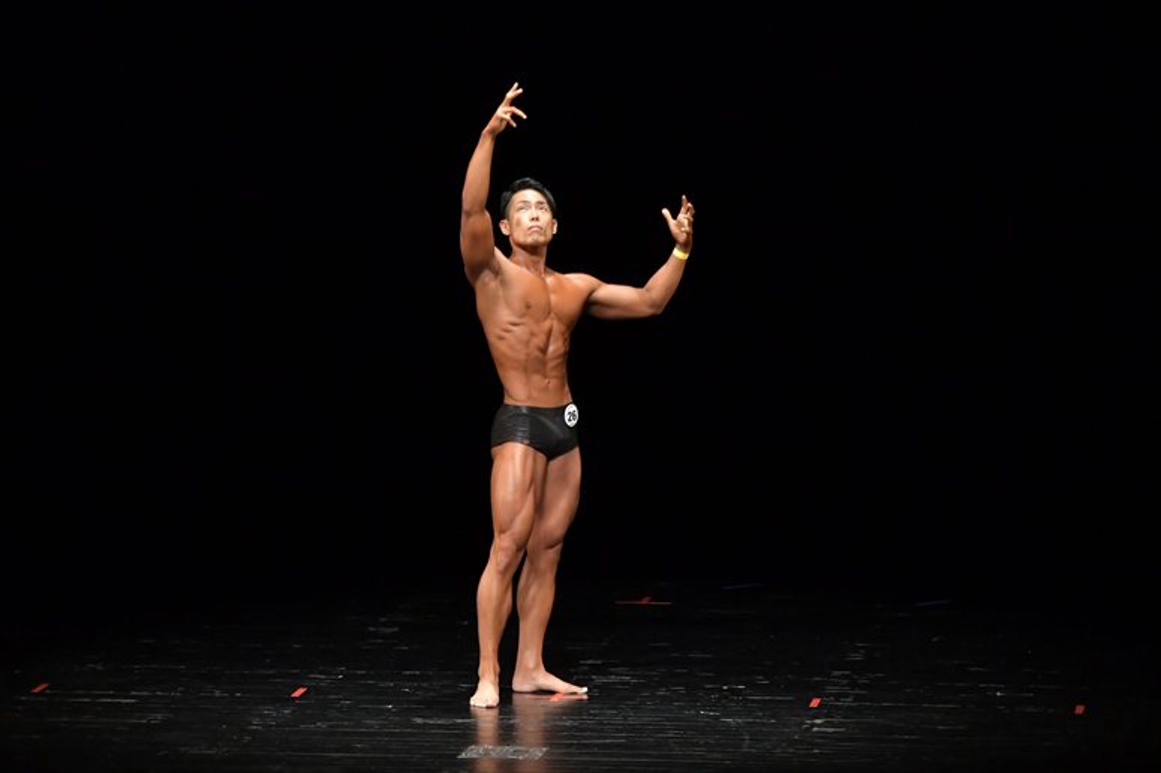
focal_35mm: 202
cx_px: 580
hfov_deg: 10.2
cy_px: 386
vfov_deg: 6.8
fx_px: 6511
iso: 4000
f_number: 5.6
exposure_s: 1/400
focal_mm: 135
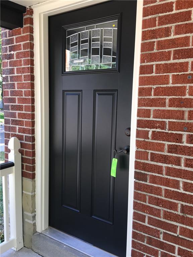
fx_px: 216
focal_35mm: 29
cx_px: 96
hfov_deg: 48.2
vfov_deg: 61.7
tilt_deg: -7.3
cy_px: 128
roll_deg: -2.2
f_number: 2.2
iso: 25
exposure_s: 1/60
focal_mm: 4.15
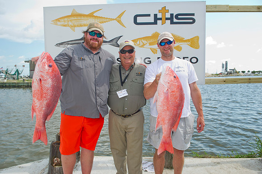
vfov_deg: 53.1
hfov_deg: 73.8
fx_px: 175
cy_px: 87
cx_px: 131
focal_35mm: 24
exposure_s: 1/250
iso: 125
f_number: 6.3
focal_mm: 24
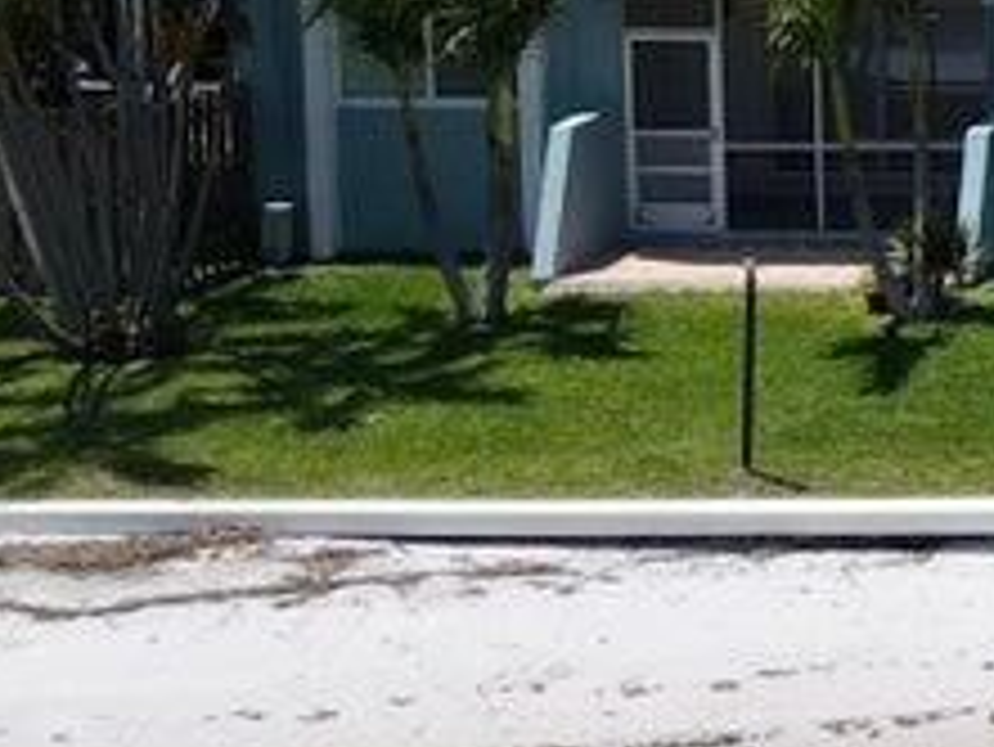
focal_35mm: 148
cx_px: 2539
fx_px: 4252
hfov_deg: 10.9
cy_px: -220
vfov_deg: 9.8
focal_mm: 4.5
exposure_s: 1/1000
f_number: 2.8
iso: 100
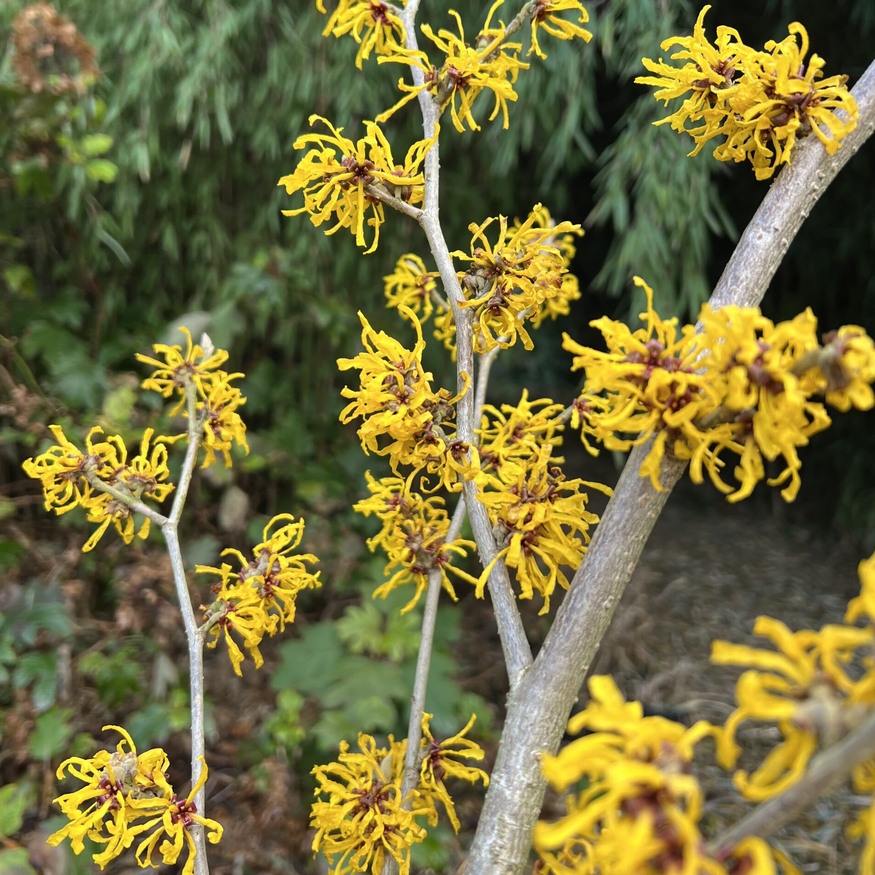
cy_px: 389
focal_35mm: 31
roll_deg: -2.6
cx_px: 438
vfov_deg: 52.4
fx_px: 887
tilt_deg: -2.6
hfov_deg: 52.5
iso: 40
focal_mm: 5.7
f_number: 1.5
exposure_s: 1/153
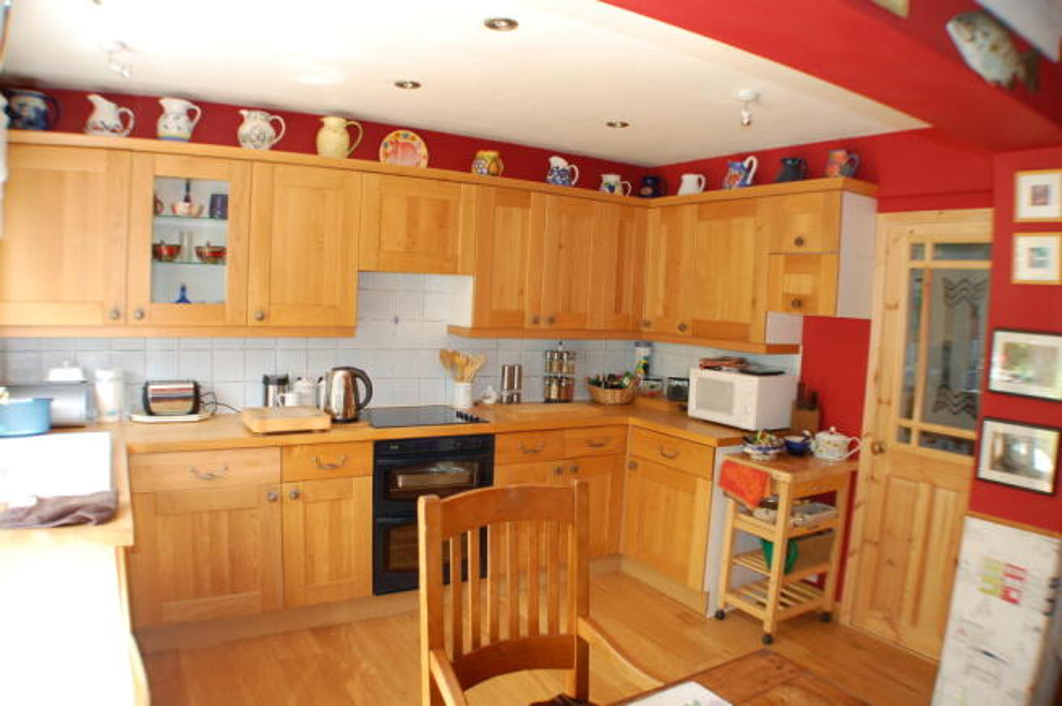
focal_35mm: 30
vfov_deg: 43.5
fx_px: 884
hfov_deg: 62.0
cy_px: 353
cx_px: 531
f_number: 3.8
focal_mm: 20
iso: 400
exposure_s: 1/80
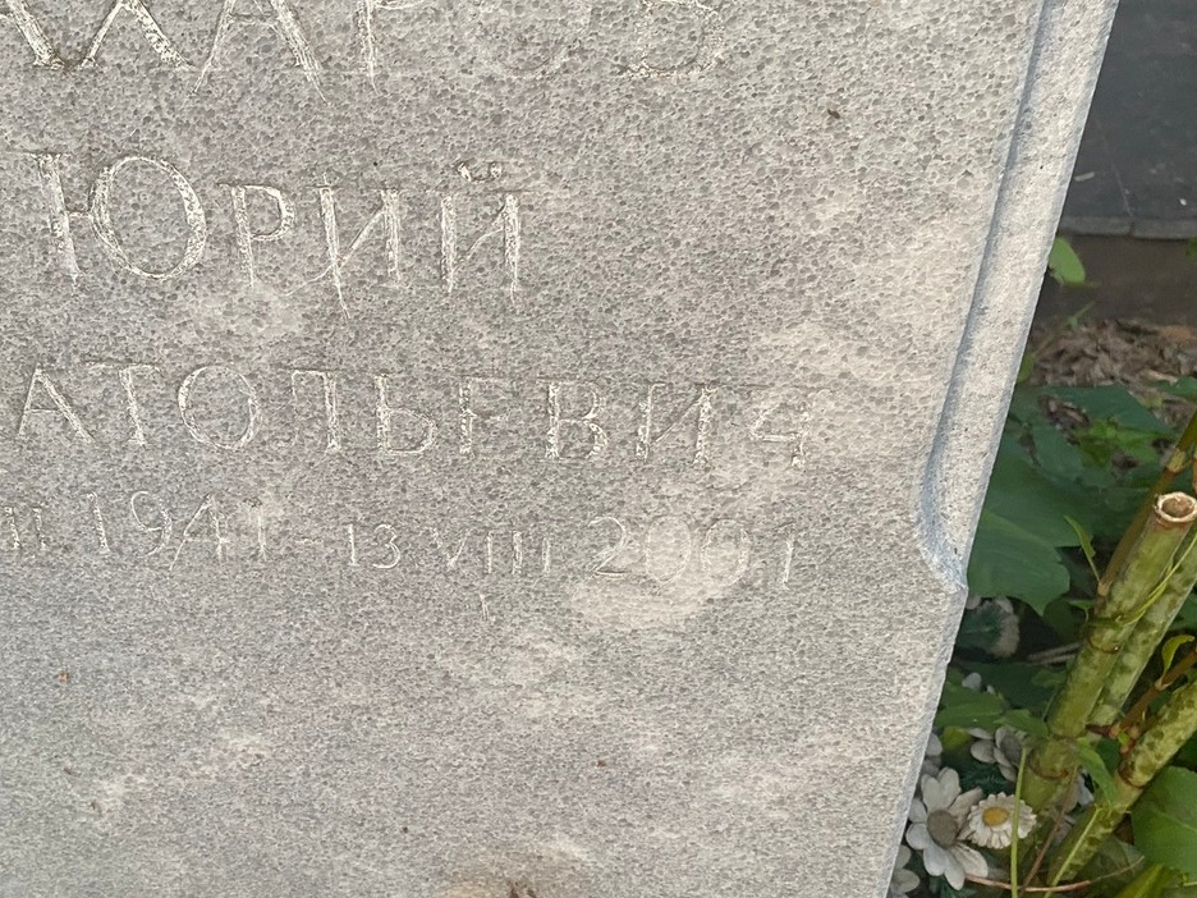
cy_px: 444
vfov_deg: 36.0
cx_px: 418
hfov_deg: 46.2
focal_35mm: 40
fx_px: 1383
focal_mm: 4.25
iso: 125
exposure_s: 1/98
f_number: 1.8
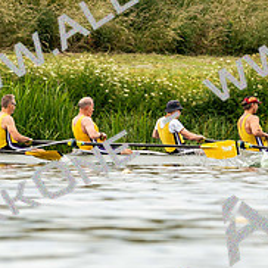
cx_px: 96
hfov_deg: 1.9
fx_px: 8015
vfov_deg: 1.9
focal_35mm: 915
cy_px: 126
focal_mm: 338
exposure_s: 1/2000
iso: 400
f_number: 6.3
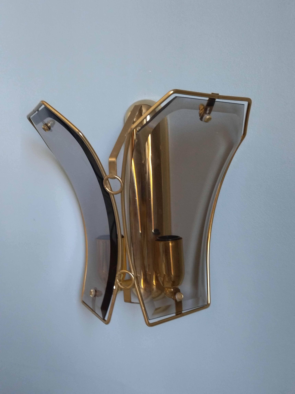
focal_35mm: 27
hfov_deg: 51.4
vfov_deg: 65.3
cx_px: 148
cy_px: 197
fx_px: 307
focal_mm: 4.74
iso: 169
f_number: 1.79
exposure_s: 1/33
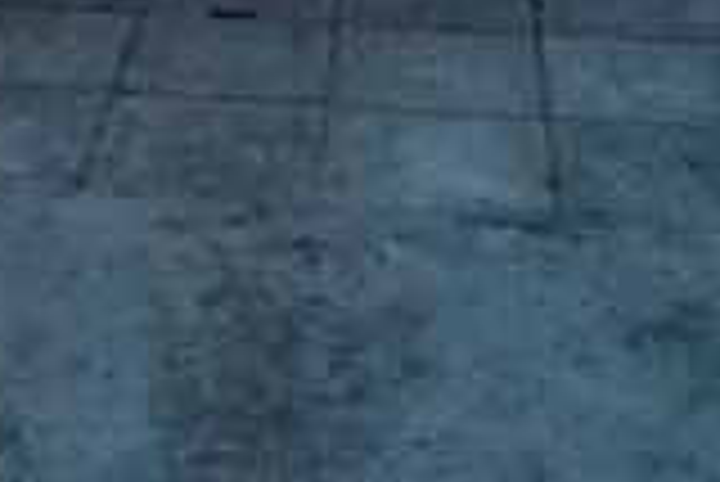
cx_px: 50
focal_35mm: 100
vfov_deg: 13.1
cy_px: -198
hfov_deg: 19.9
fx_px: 2002
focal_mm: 3.3
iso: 640
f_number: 2.2
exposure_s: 1/17
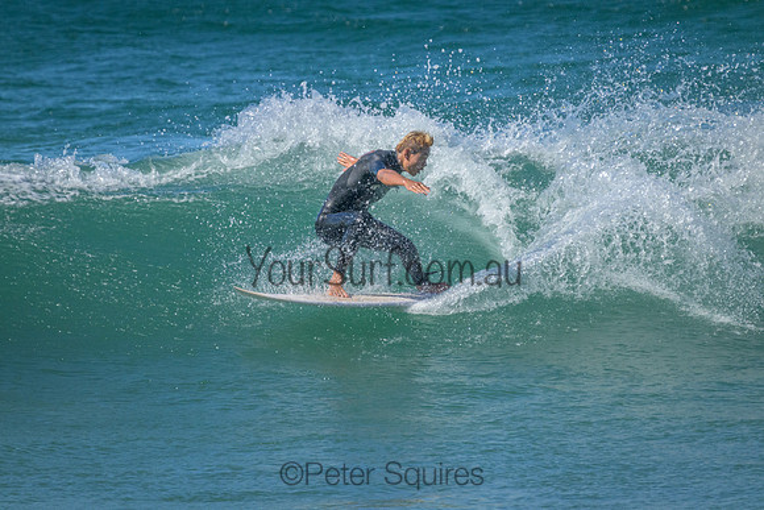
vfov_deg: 1.7
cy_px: 255
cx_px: 382
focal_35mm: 800
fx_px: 16981
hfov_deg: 2.6
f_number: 11
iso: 3200
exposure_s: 1/2000
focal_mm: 800
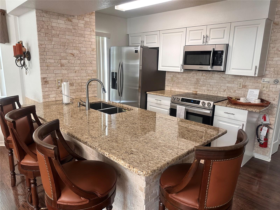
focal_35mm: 24
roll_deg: -1.2
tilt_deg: -12.7
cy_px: 105
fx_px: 194
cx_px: 140
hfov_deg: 71.6
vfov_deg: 56.8
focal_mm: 6.86
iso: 200
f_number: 1.78
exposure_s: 1/120
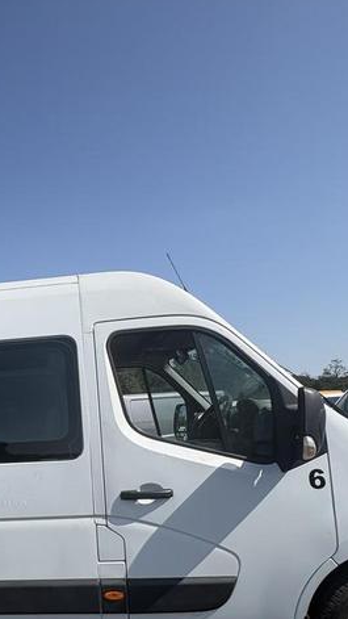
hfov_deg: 36.4
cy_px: 427
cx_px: 5
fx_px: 476
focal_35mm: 29
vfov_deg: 63.9
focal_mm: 2.22
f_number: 2.2
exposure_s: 1/2494
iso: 50
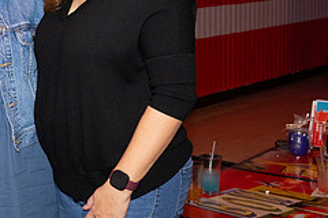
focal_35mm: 92
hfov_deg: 21.1
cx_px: -29
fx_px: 838
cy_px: 39
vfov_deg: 14.8
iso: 2000
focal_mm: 38
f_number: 5.6
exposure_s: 1/100
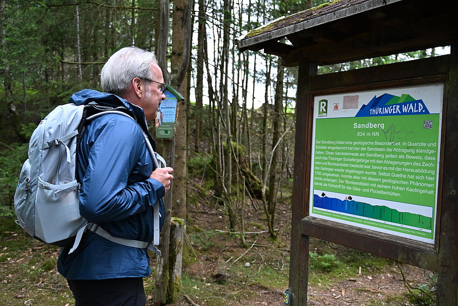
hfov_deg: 58.7
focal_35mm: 32
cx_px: 229
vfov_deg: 41.1
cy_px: 153
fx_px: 407
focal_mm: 32
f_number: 4.2
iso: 720
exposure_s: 1/125
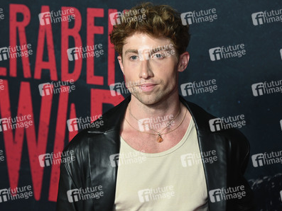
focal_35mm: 142
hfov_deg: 13.9
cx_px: 137
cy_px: 106
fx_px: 1157
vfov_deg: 10.5
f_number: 6.3
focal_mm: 130
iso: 1250
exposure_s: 1/100
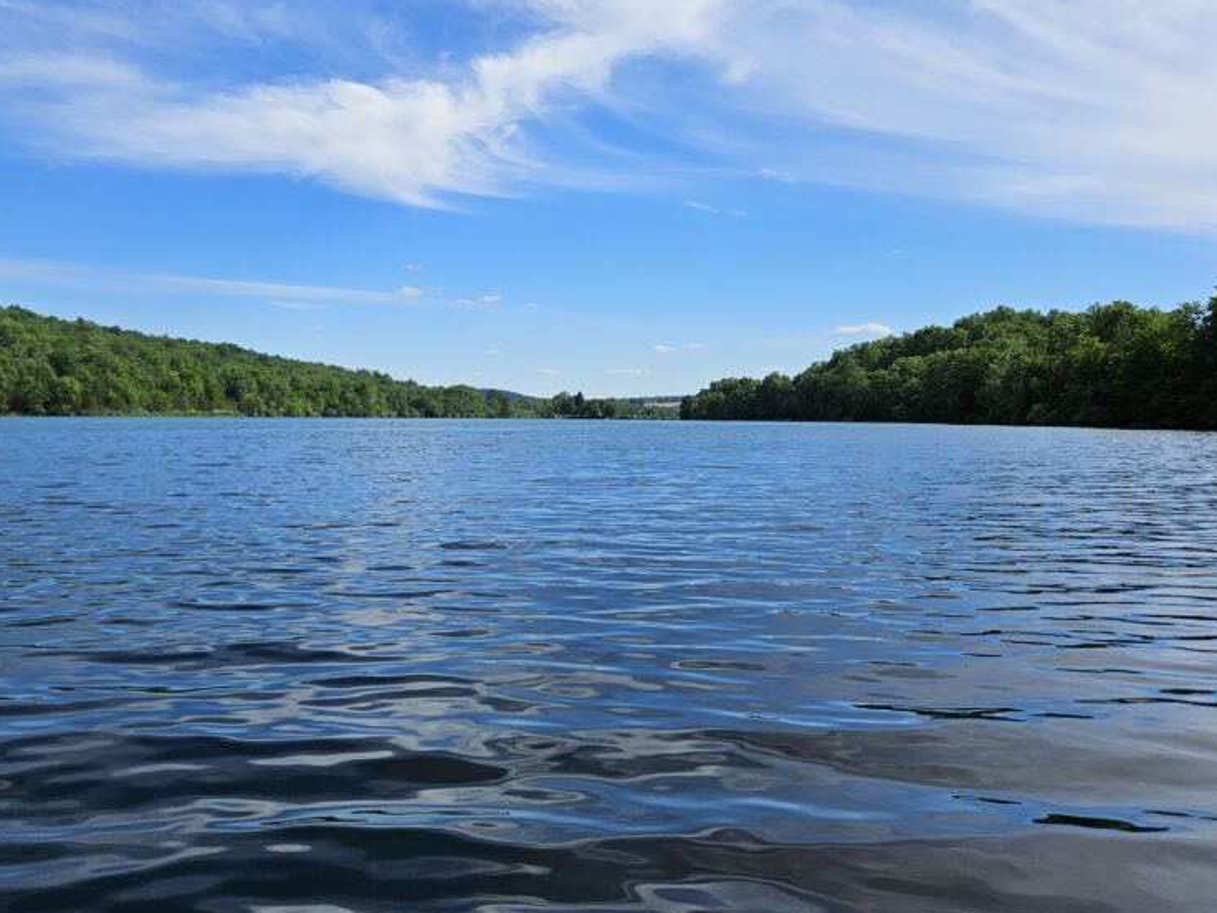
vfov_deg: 43.8
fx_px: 1125
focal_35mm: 32
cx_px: 498
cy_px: 339
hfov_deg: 56.5
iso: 25
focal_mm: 5.4
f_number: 1.8
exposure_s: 1/2882
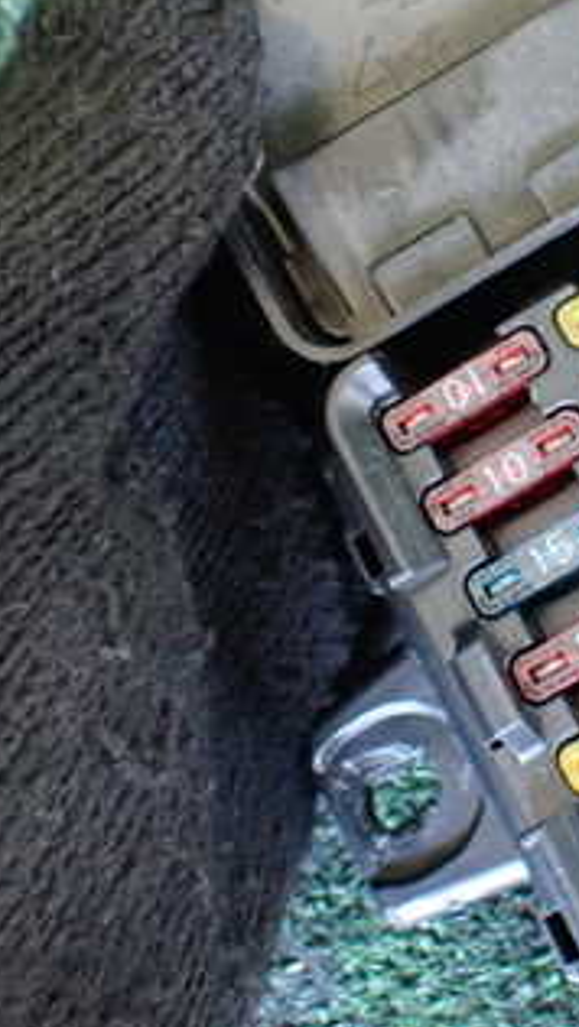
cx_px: 612
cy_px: 325
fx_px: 1690
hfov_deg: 18.8
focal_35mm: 62
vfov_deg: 33.5
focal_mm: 5.4
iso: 800
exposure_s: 1/40
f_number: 2.3
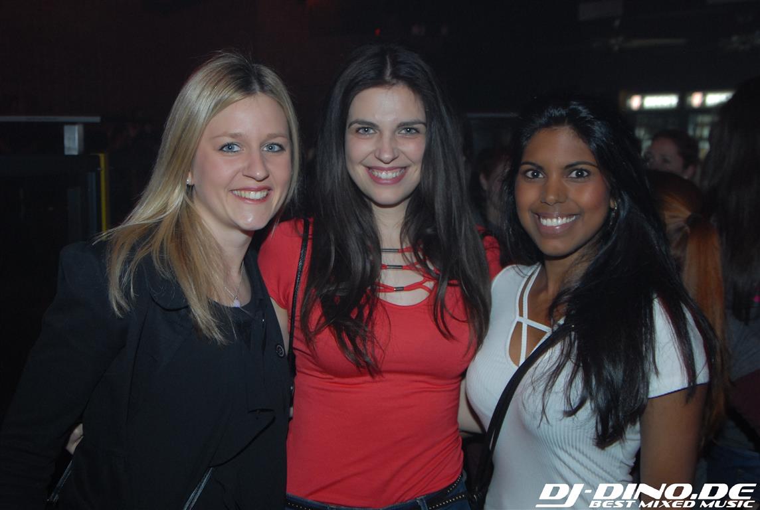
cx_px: 380
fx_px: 762
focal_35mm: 36
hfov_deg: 53.0
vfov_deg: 37.0
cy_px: 255
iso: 400
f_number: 5.6
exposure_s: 1/6
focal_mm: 24
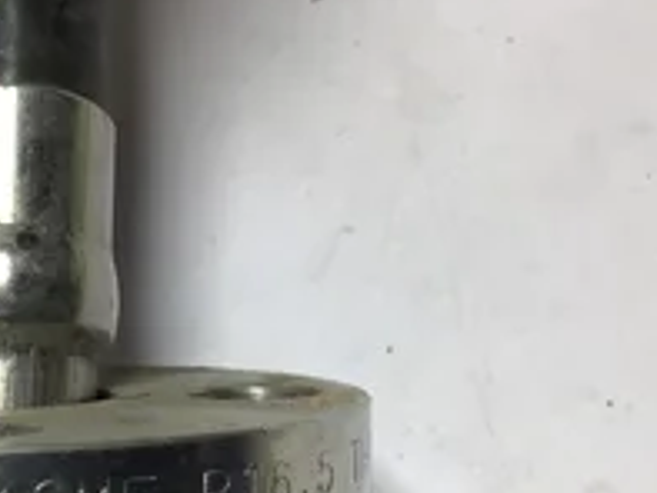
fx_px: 1196
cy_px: 416
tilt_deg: -64.1
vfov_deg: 22.9
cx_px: 163
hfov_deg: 30.2
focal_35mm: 63
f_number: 2.4
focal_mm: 3.3
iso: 25
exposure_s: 1/120
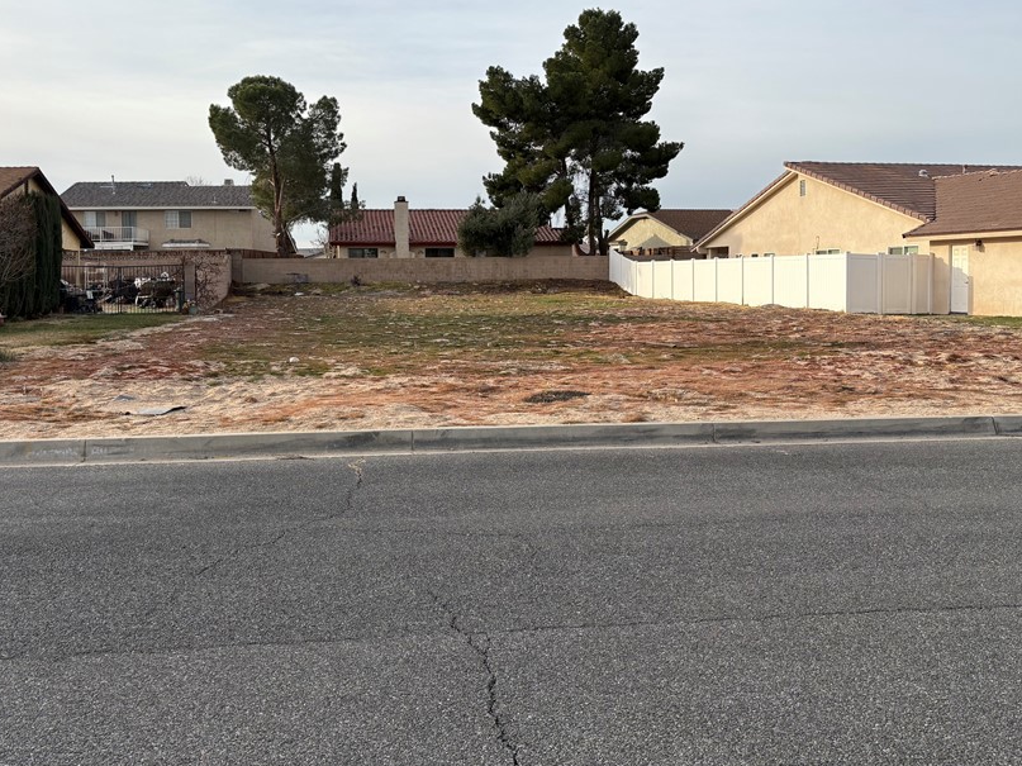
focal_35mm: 33
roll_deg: +0.3
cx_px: 457
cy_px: 311
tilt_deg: -1.3
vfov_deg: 42.8
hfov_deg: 55.2
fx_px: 974
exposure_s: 1/2012
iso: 50
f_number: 1.6
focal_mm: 5.96
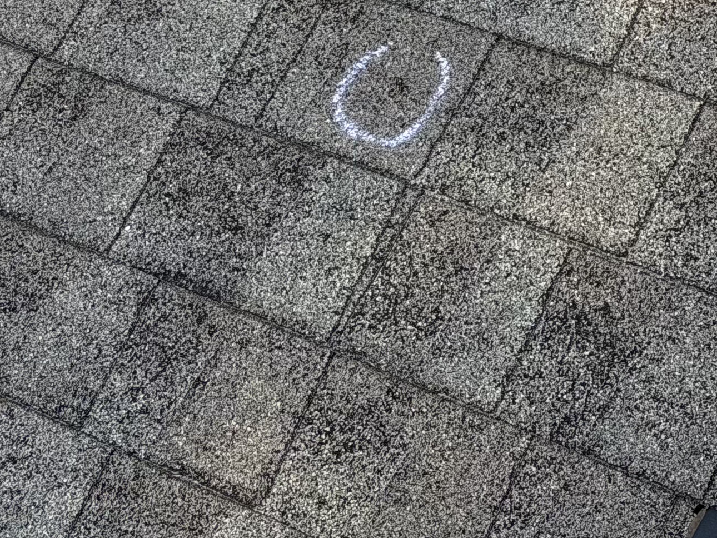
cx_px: 620
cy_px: -184
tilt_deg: -22.1
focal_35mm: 150
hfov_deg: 13.1
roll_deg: +4.1
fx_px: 3108
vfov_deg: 9.7
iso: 80
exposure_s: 1/895
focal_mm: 6.76
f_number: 1.78
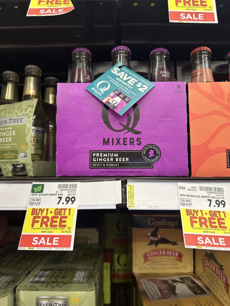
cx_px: 115
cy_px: 153
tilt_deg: +4.1
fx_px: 213
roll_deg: -0.5
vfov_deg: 71.6
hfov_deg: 56.8
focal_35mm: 24
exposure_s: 1/73
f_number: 1.78
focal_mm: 6.86
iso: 160
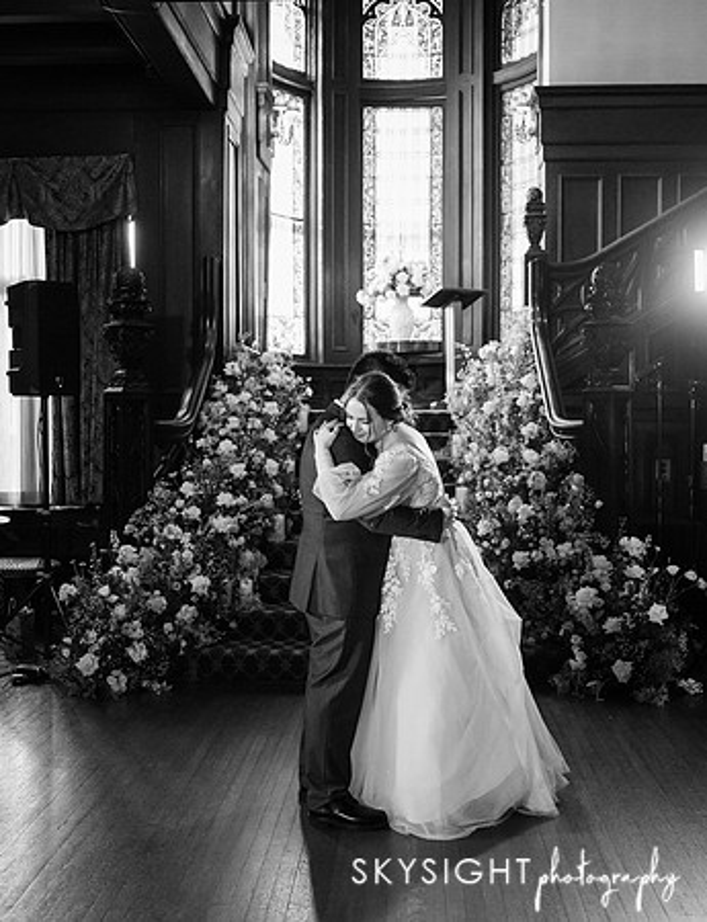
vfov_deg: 45.8
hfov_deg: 35.9
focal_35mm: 41
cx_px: 380
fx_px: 1091
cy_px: 459
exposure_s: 1/400
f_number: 2.8
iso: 4000
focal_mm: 28
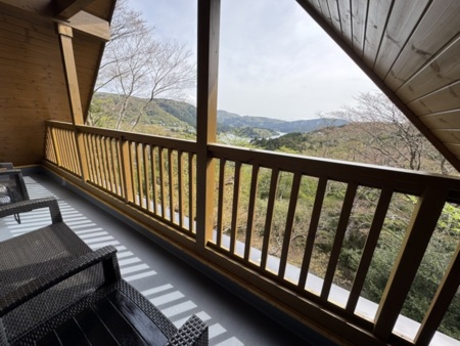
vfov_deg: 85.7
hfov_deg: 102.0
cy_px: 173
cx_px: 230
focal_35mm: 14
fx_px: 186
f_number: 2.2
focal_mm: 2.22
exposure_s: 1/366
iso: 40
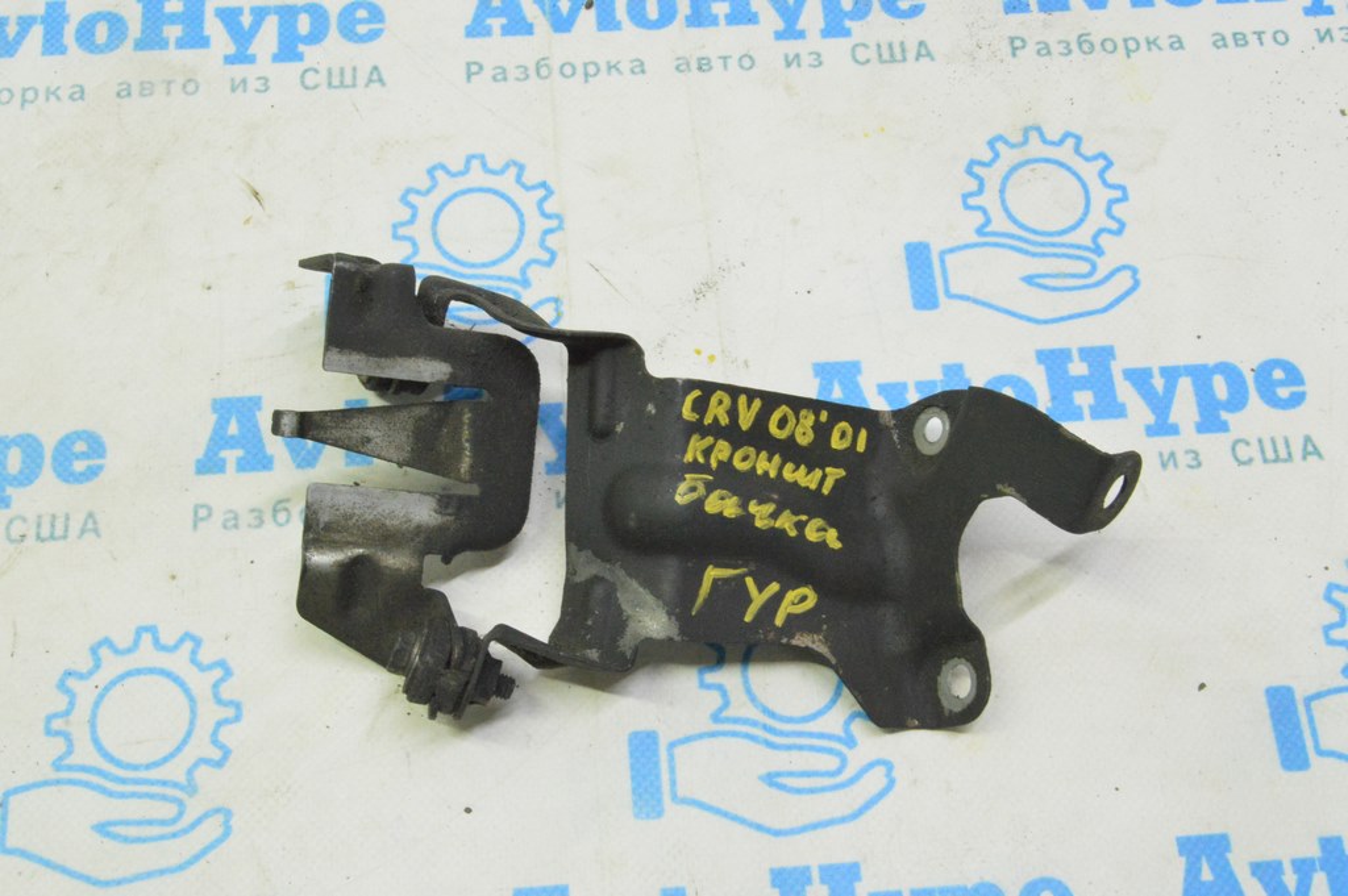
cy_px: 448
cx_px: 674
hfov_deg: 42.4
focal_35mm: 46
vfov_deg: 28.9
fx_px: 1740
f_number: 20
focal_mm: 31
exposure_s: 1/20
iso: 6400
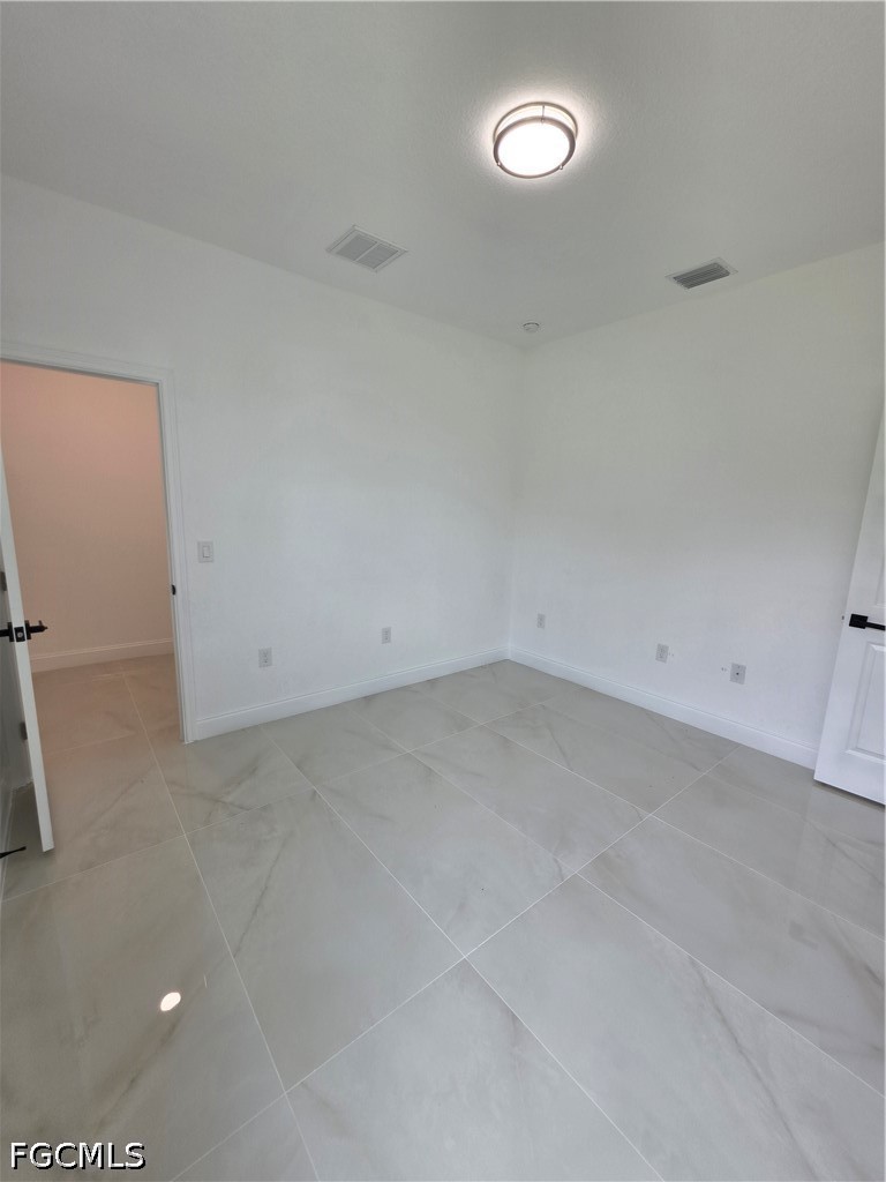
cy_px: 591
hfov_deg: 89.9
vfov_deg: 106.2
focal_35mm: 13
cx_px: 443
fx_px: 444
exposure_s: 1/120
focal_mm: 2.2
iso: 40
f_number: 1.9
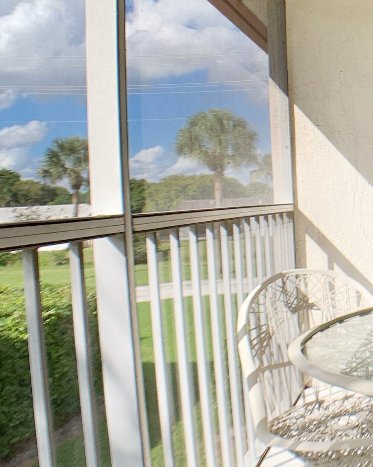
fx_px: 842
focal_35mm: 61
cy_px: 204
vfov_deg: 30.9
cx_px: 533
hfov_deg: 21.6
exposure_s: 1/1011
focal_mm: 4.25
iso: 25
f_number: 1.8
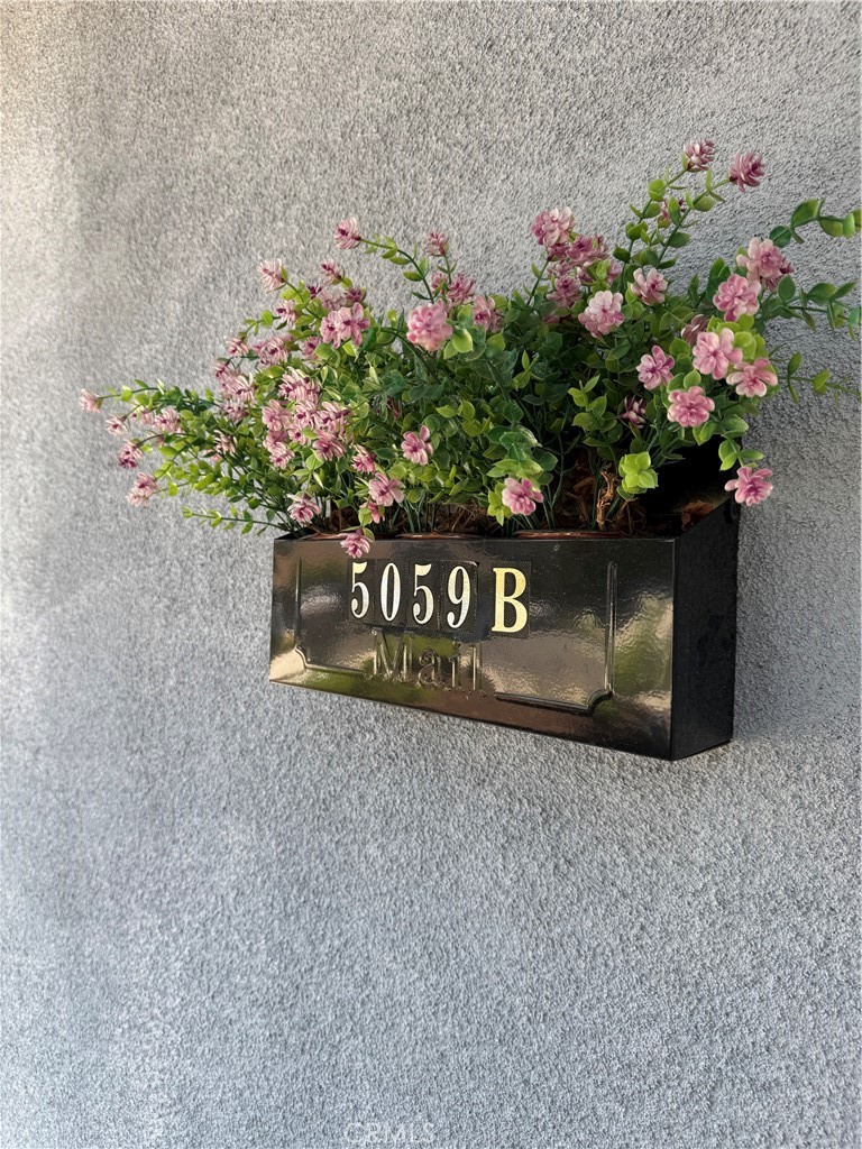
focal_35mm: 24
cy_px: 574
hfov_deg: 56.8
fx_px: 797
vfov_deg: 71.6
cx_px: 431
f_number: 1.78
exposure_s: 1/385
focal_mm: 6.76
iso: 80
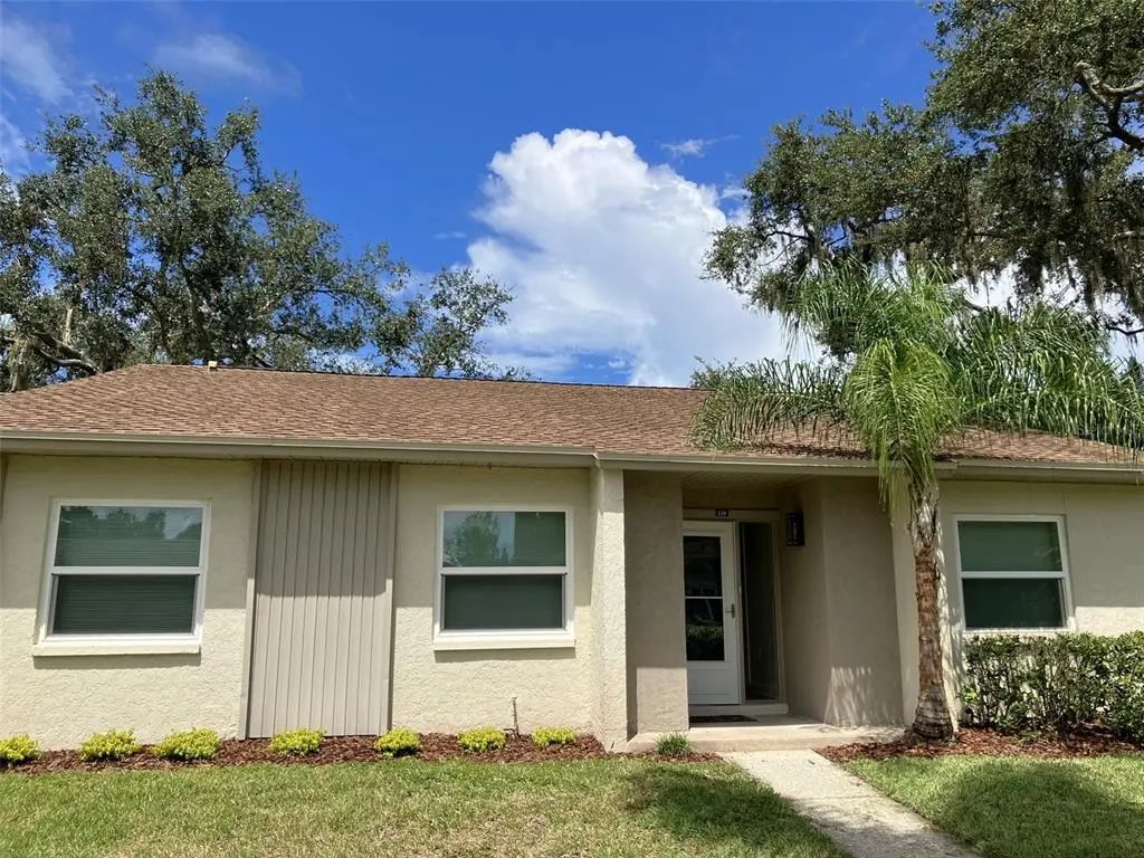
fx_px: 925
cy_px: 429
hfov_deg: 63.4
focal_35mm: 28
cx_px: 572
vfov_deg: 49.7
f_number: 1.8
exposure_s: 1/2558
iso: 32
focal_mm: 3.99
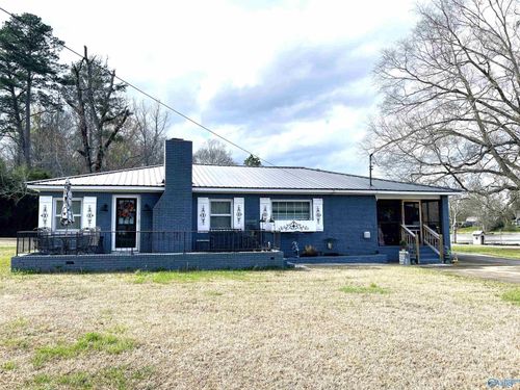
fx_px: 376
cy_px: 195
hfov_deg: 69.4
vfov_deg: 54.9
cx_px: 260
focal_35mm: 25
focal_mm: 5.1
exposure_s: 1/2786
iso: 32
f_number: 1.6
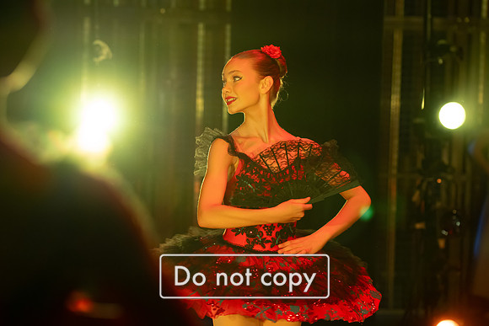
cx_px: 244
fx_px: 2323
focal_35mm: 171
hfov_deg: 12.0
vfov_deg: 8.0
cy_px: 163
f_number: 5.6
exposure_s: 1/160
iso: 4000
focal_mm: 171
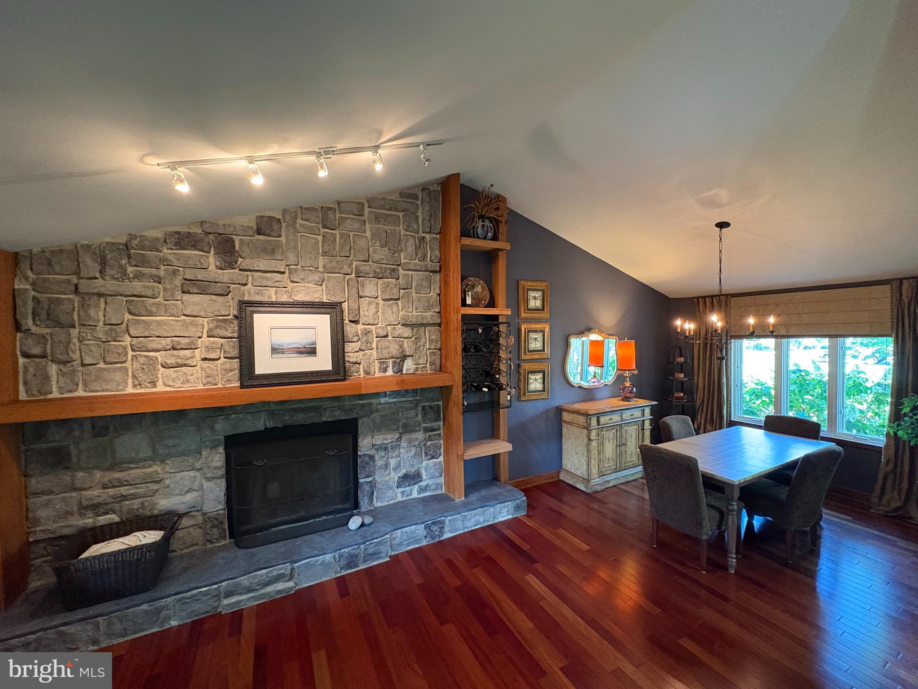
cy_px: 344
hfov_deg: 102.1
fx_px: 371
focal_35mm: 14
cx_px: 459
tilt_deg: -0.9
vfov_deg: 85.7
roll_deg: +0.9
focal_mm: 2.22
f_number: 2.2
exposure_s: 1/60
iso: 640
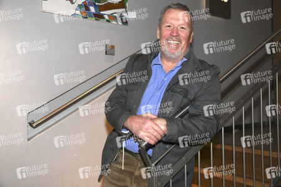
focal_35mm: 40
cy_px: 94
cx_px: 140
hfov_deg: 48.5
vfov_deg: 33.4
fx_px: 312
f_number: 6.3
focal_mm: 40
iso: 500
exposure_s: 1/80
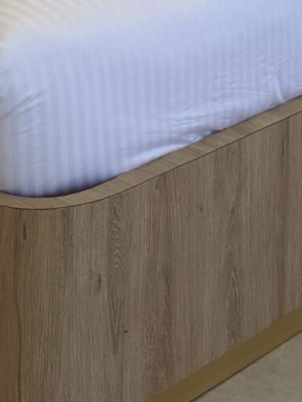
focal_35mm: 124
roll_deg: -1.5
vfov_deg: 12.8
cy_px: -512
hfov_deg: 12.0
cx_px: 174
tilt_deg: +1.6
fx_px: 1441
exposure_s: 1/100
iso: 125
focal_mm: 6.76
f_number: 1.78
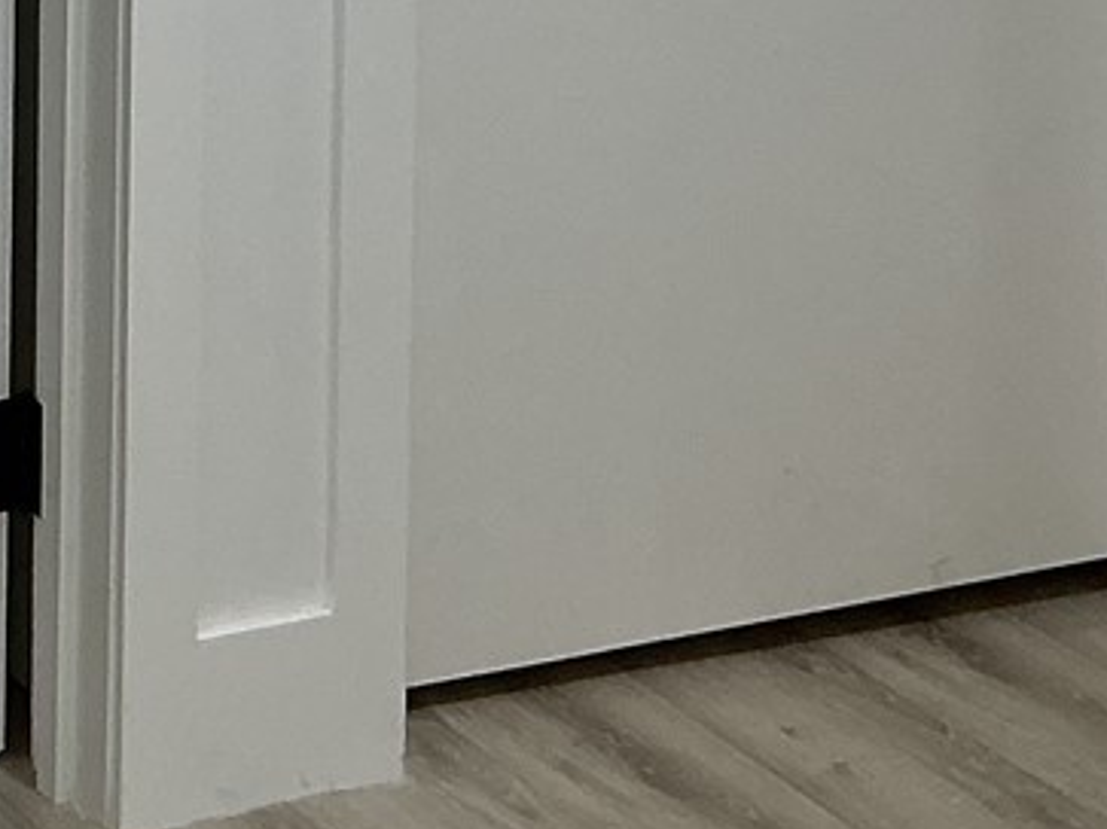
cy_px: -765
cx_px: -223
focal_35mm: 128
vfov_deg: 10.7
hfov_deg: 14.9
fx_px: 4092
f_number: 1.8
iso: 50
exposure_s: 1/100
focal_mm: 3
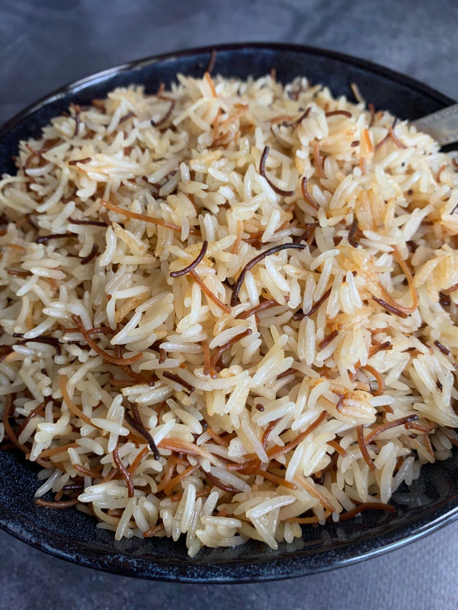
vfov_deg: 67.3
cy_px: 305
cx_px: 229
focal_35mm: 26
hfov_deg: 53.1
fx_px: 459
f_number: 1.8
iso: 100
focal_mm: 4.2
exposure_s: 1/60
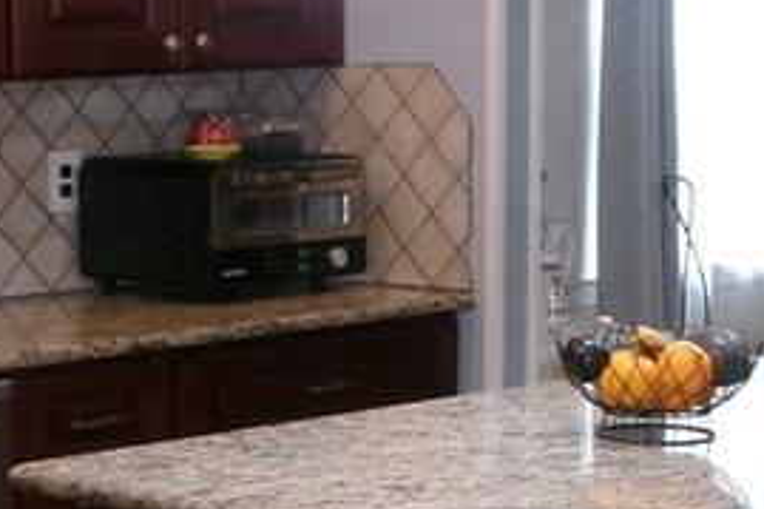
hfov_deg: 18.3
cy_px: 478
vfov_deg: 12.2
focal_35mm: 111
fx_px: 2354
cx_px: 162
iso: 400
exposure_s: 1/34
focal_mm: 5.1
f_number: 3.9
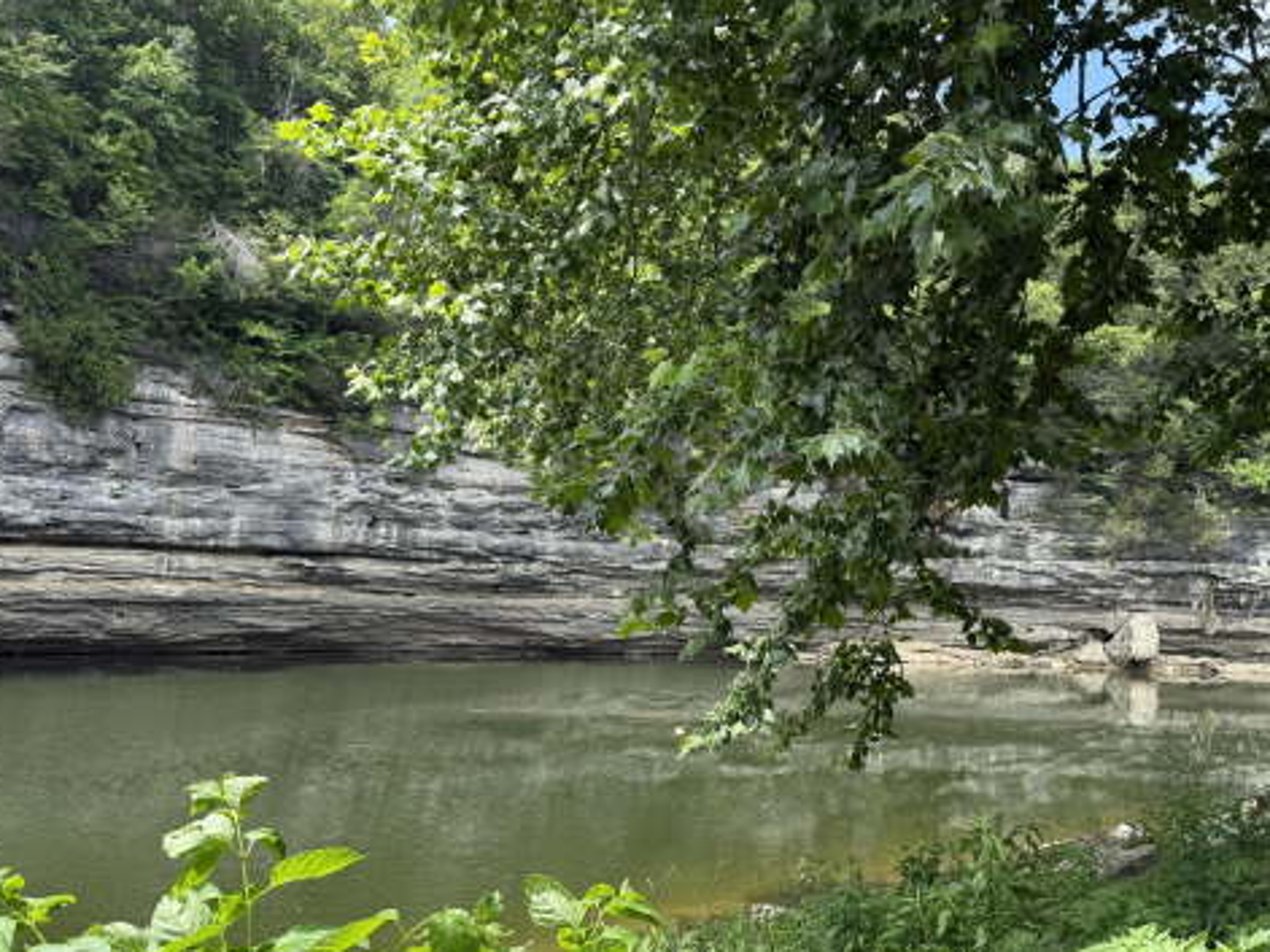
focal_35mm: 34
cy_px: 564
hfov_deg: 53.8
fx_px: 1247
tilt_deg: +2.5
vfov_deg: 41.6
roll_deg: -1.3
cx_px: 708
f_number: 1.78
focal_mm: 6.76
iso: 80
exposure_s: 1/1106
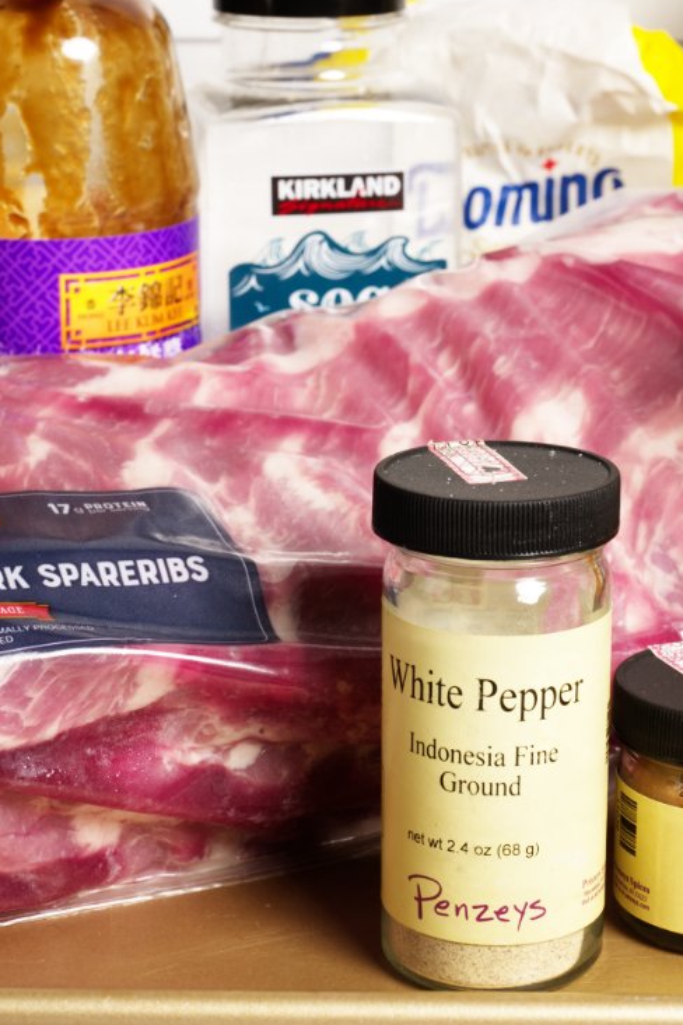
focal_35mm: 95
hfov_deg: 14.4
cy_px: 503
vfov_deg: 21.5
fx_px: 2703
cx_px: 437
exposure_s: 1/100
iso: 100
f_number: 11
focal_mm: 58
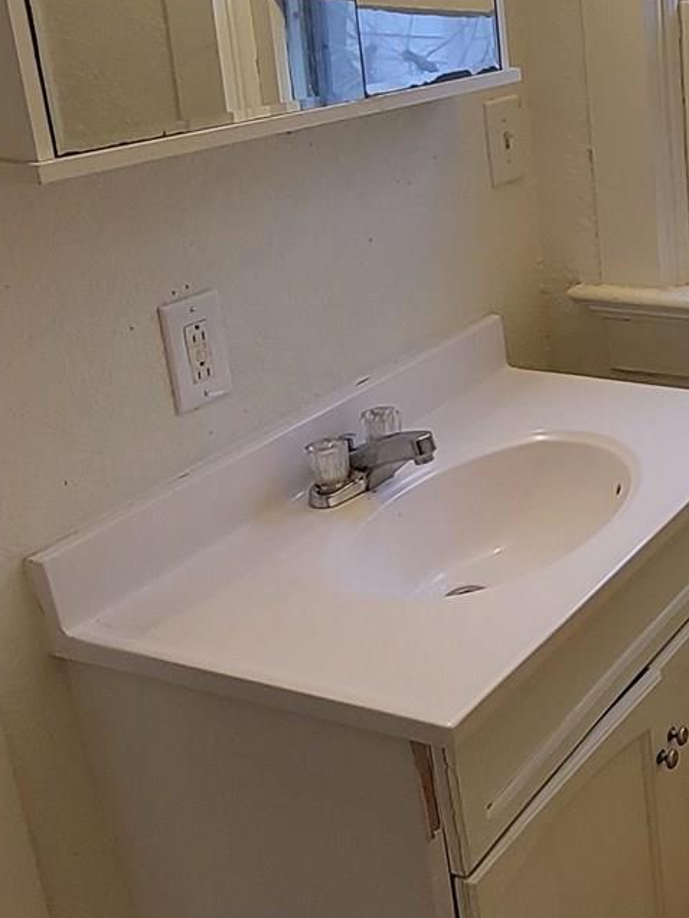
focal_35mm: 47
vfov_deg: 40.3
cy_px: 385
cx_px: 886
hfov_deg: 26.4
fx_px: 1247
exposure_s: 1/60
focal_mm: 2.2
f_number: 2.2
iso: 125
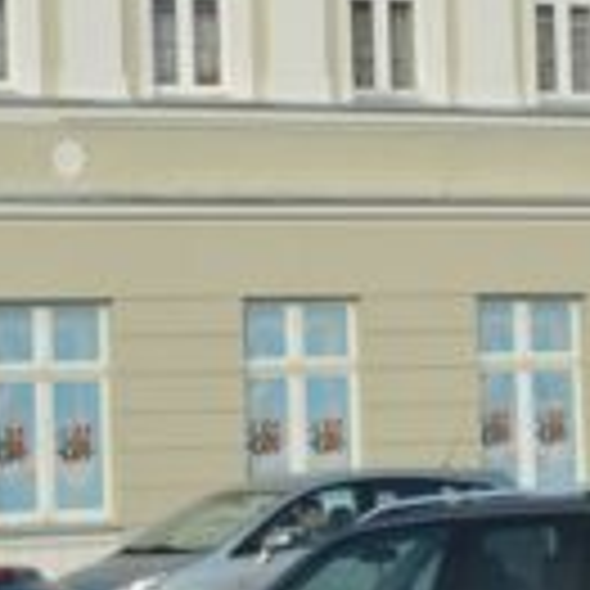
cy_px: 5
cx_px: 383
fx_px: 3952
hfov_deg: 8.5
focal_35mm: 205
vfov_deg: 8.5
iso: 125
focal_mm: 35
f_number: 8
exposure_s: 1/250
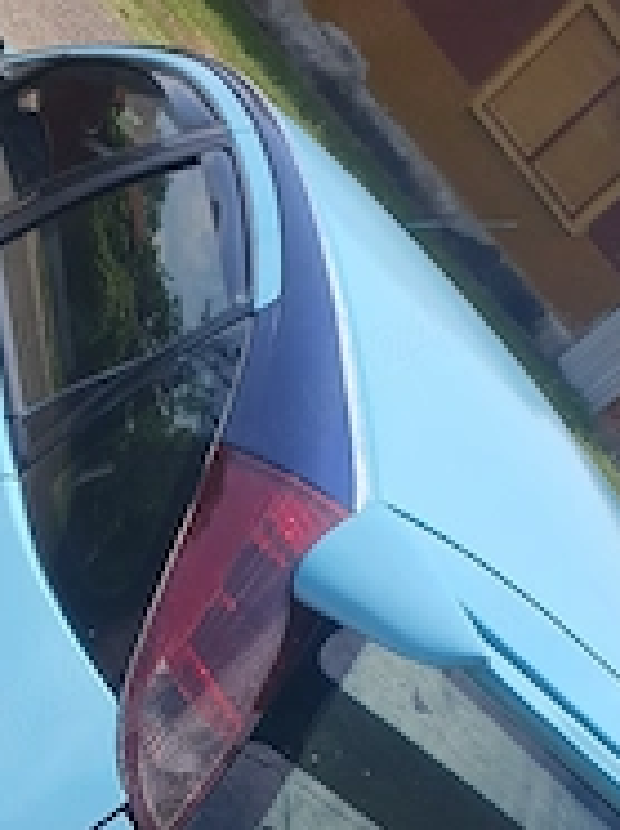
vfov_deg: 32.5
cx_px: 116
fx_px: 1340
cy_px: 768
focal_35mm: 56
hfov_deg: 25.6
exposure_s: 1/2000
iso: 50
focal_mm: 4.32
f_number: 2.4
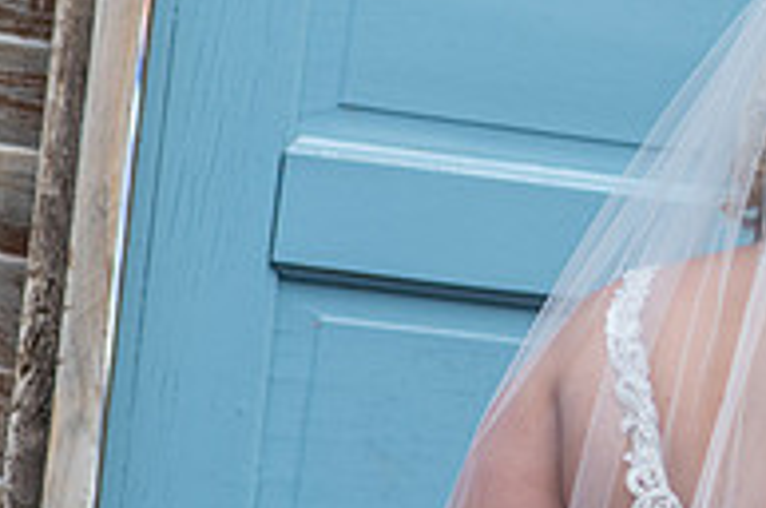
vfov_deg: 5.3
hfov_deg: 7.9
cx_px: 1076
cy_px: 149
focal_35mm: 256
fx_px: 5438
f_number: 2.8
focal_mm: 85
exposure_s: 1/320
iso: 100
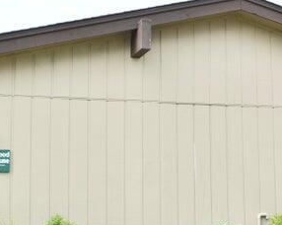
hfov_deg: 26.8
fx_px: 592
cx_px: 164
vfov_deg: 21.5
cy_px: 117
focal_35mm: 71
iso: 100
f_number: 9
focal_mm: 20
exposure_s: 1/160
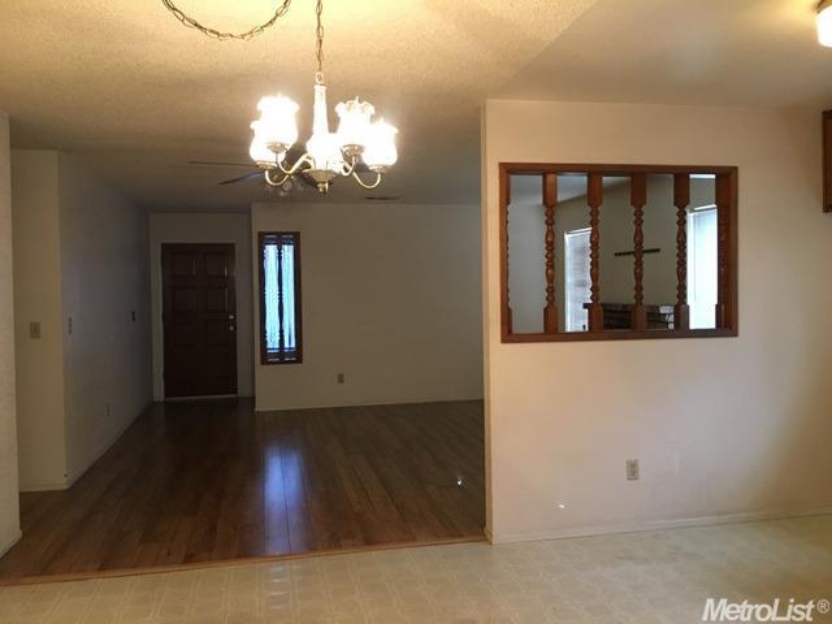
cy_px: 312
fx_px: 697
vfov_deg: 48.2
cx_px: 416
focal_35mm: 29
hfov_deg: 61.7
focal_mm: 4.15
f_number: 2.2
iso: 160
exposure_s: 1/30
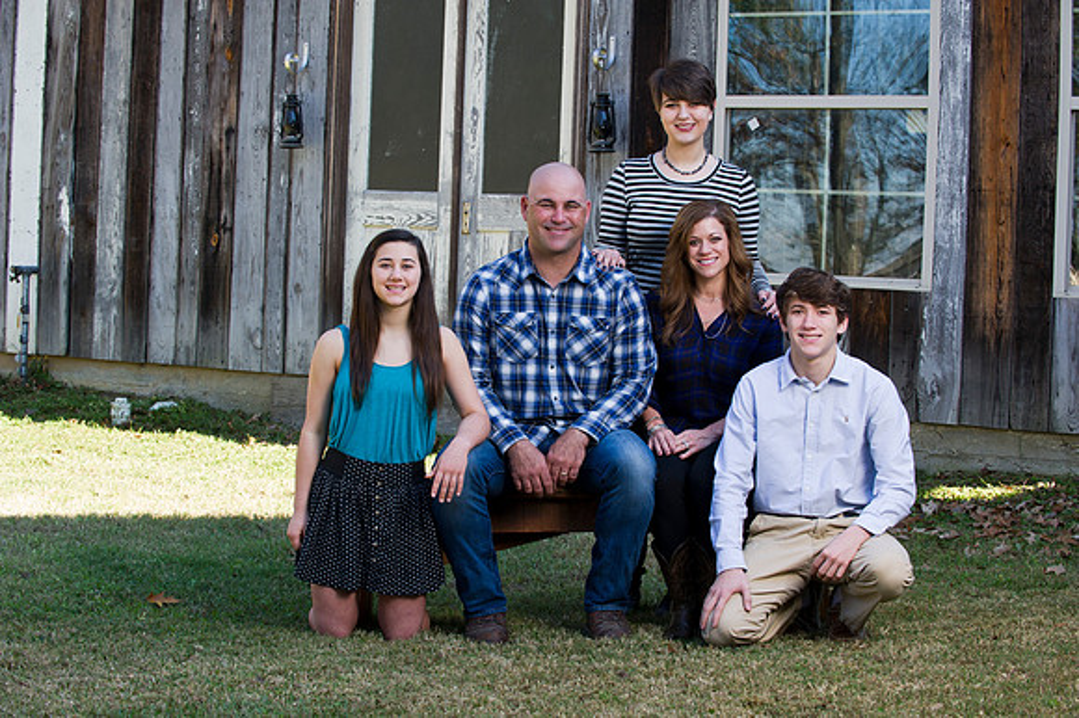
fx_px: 2097
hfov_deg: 28.9
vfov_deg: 19.4
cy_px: 359
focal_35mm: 70
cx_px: 540
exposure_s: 1/125
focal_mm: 70
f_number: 6.3
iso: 400
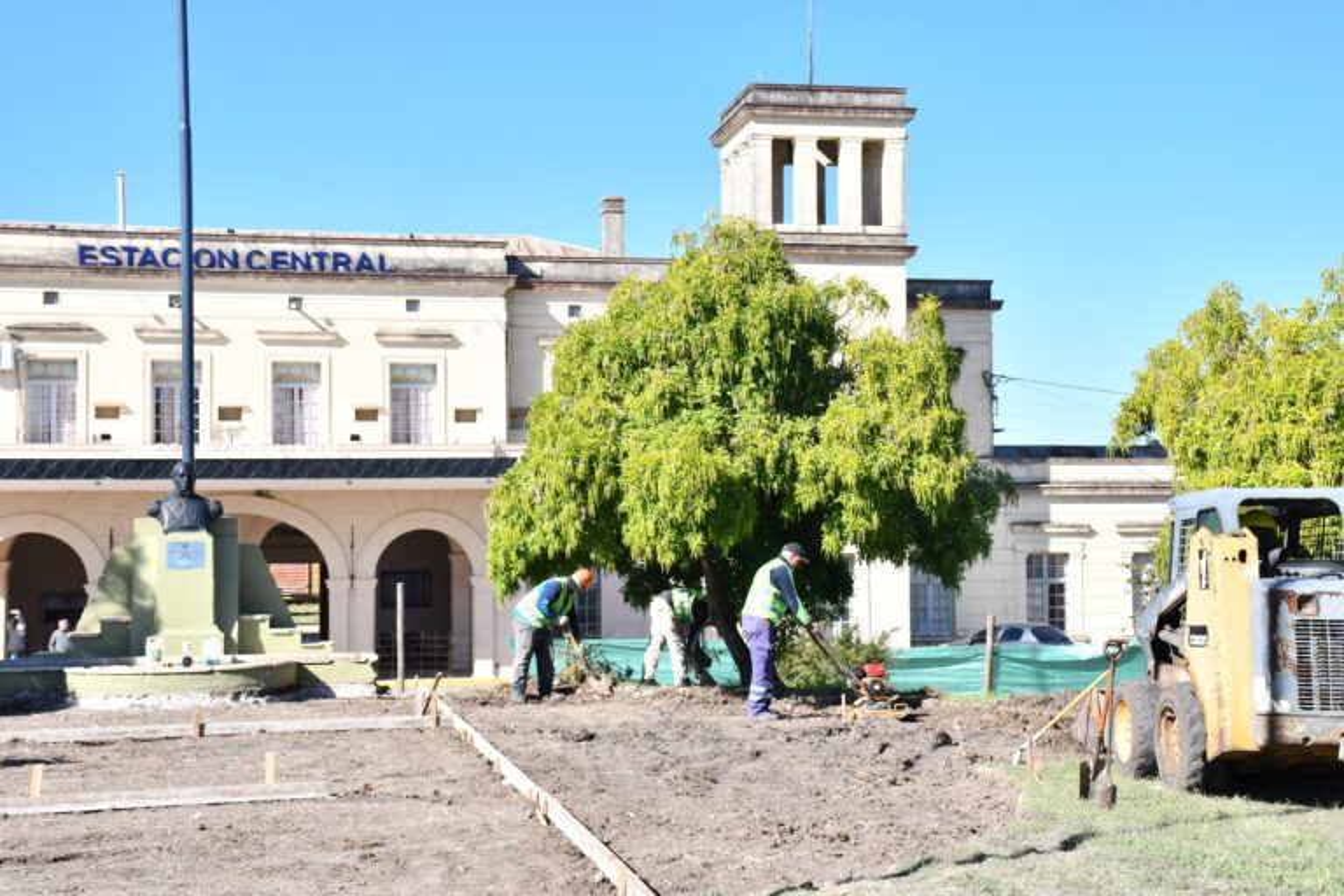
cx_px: 672
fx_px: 1941
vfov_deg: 26.0
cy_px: 448
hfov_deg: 38.2
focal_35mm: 52
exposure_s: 1/800
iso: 250
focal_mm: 35
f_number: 6.3
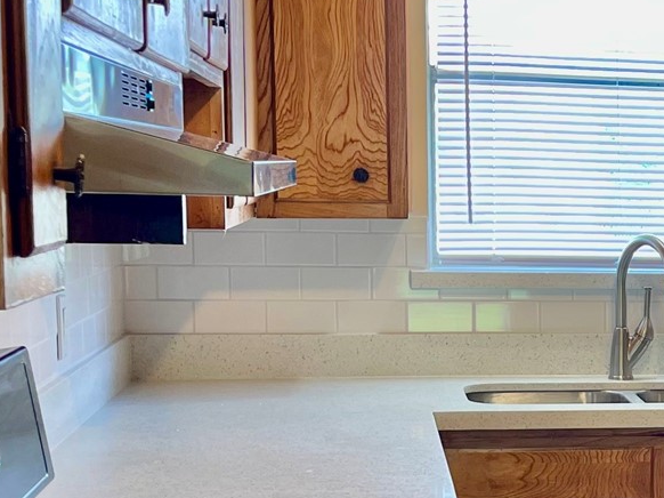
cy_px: 369
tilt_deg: -7.7
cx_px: 888
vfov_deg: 16.7
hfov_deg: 20.2
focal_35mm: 88
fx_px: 1687
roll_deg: -1.8
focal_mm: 5.1
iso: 80
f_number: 1.6
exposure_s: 1/60
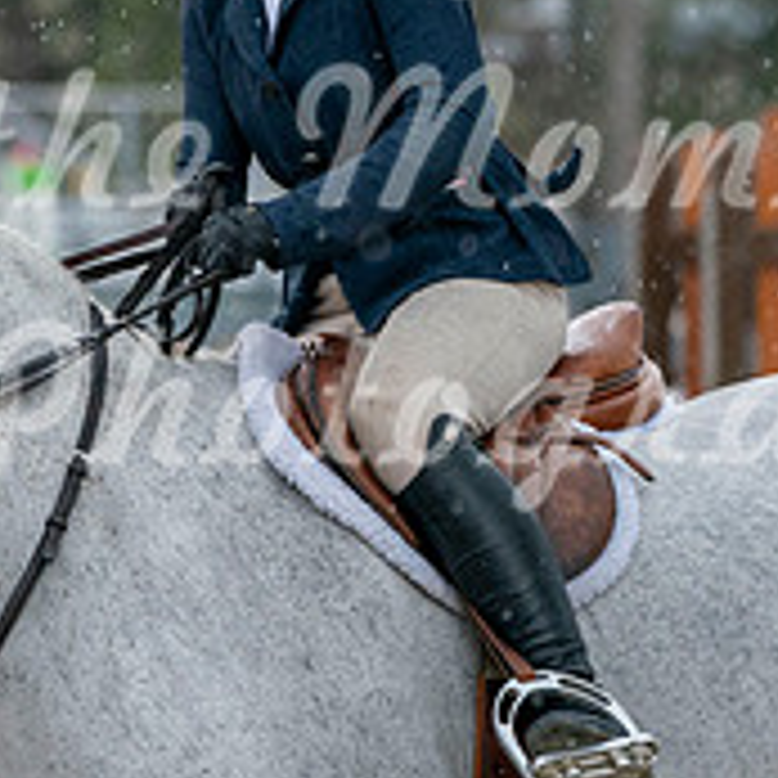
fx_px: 14494
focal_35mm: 570
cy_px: 160
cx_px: -139
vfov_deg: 3.1
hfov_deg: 3.1
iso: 2000
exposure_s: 1/1250
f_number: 5.6
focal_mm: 200
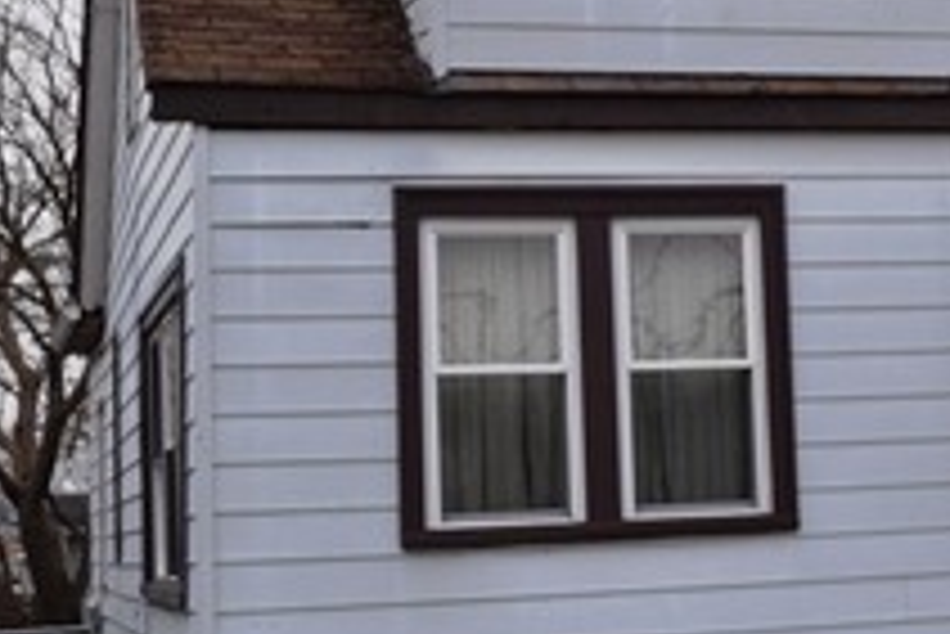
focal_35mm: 91
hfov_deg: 21.9
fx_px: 2403
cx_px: 837
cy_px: 151
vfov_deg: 15.0
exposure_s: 1/250
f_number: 8
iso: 250
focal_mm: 20
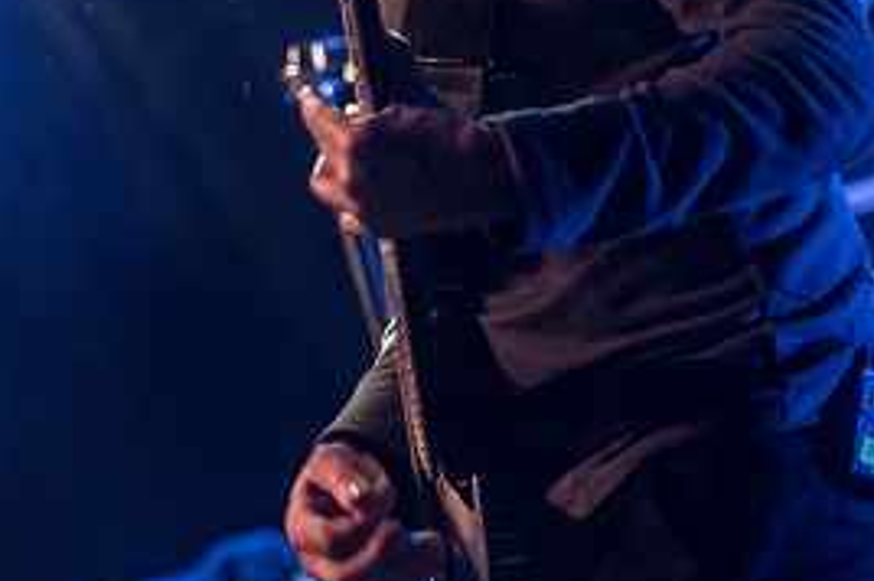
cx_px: -59
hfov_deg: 6.9
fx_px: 7177
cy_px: -100
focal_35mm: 296
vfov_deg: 4.6
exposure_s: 1/100
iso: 2000
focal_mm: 110
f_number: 2.8
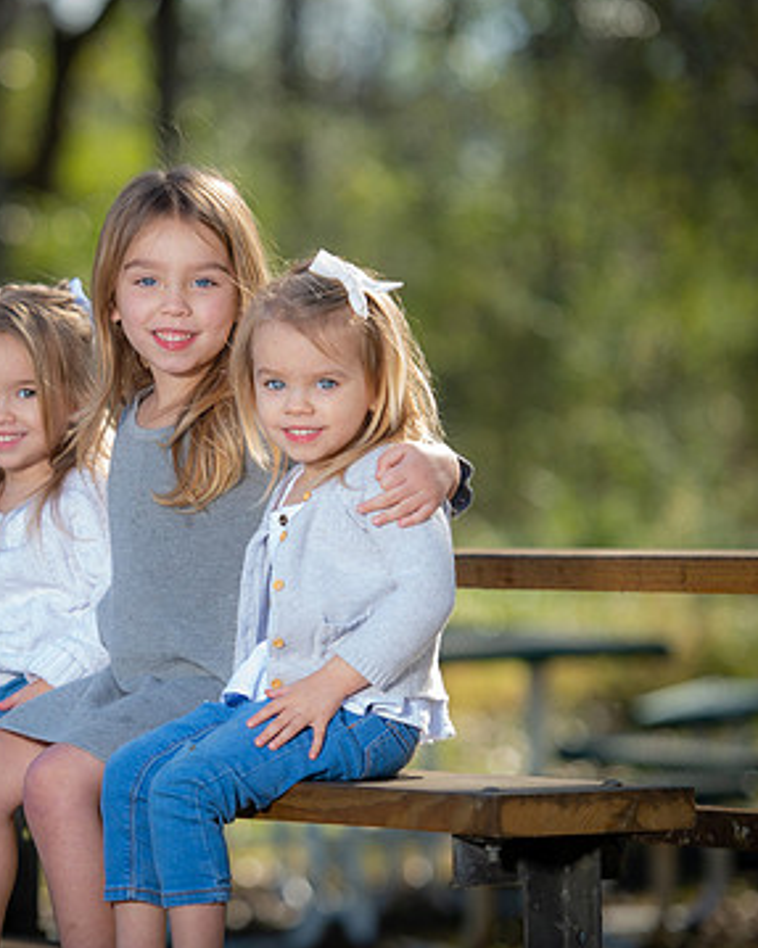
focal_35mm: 212
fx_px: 5948
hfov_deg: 7.3
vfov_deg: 9.1
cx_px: 158
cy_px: 470
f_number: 2.8
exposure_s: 1/250
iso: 50
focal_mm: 140
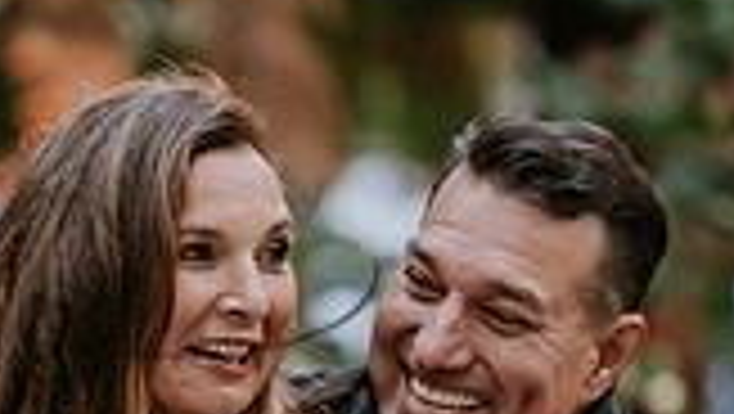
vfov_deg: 3.8
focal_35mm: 317
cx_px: -27
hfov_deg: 6.8
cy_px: 585
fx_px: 6175
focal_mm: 85
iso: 500
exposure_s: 1/640
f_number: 1.8
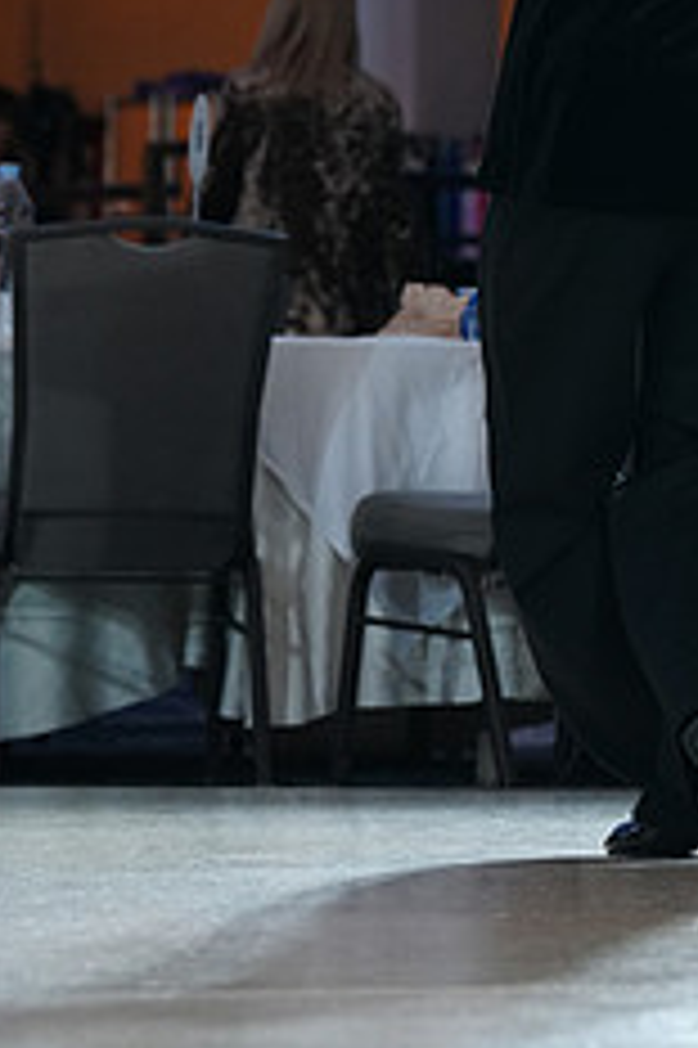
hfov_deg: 4.9
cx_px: 849
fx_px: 8126
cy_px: -184
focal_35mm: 279
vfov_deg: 7.3
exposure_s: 1/200
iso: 1250
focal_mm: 112
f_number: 5
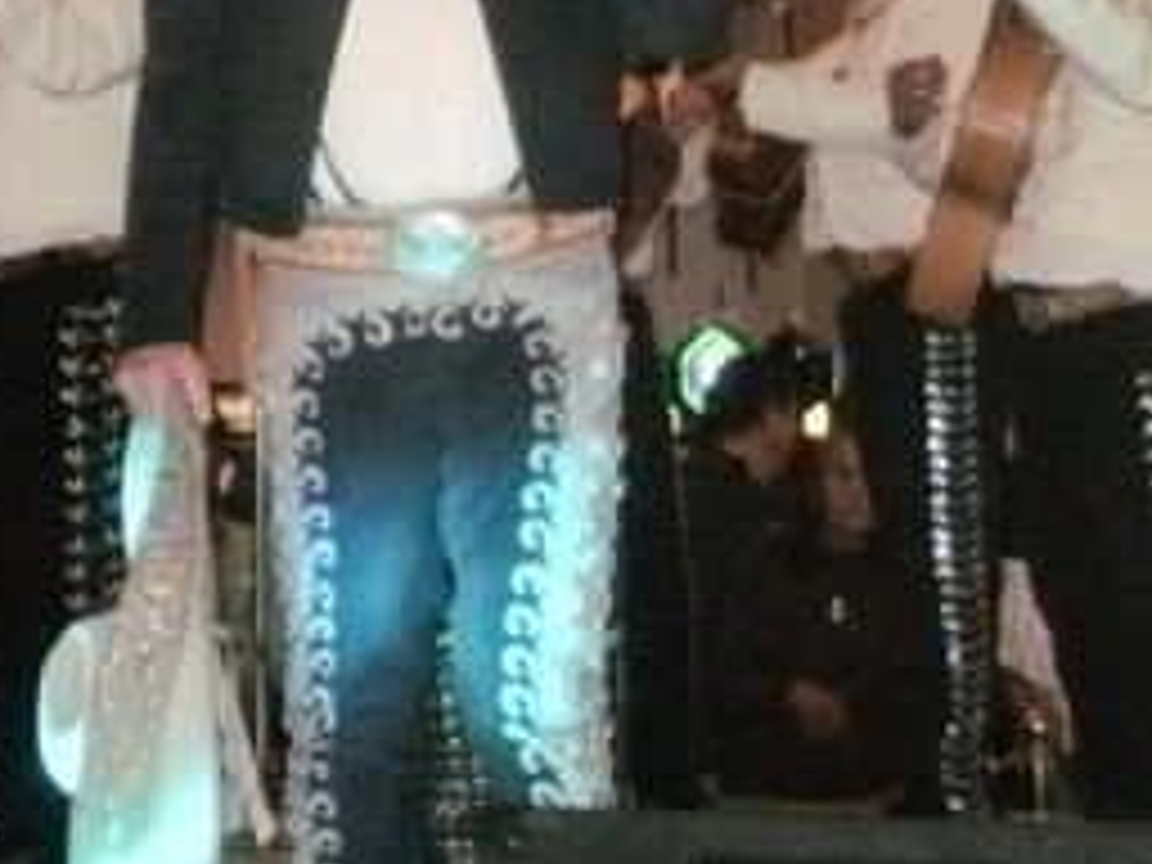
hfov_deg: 21.6
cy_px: -162
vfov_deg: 15.8
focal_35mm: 90
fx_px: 2995
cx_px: 832
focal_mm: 6.3
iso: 500
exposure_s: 1/30
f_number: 3.5
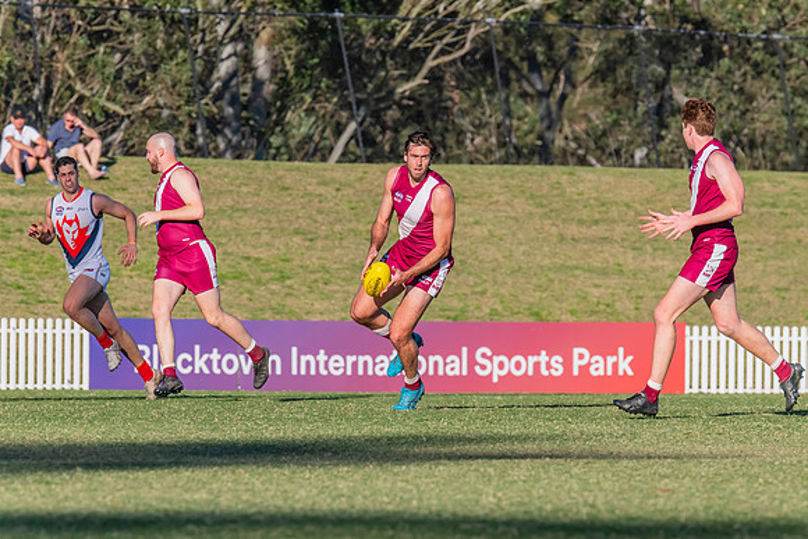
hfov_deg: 4.5
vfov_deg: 3.0
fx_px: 10308
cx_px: 422
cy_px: 281
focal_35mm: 459
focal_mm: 420
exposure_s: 1/1250
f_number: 13
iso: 800
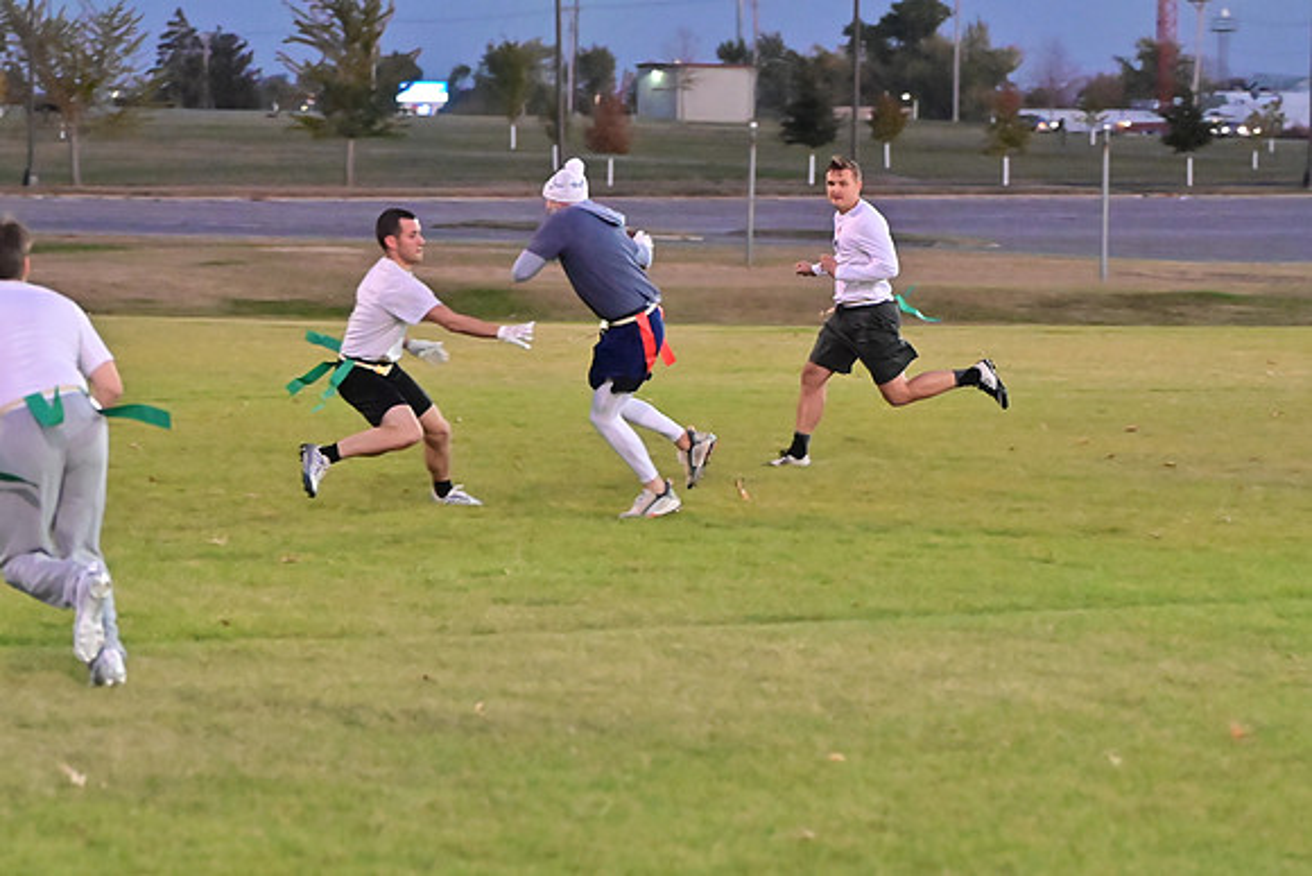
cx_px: 656
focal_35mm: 144
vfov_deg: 9.5
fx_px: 5249
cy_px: 438
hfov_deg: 14.2
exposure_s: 1/400
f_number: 4
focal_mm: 96
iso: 6400
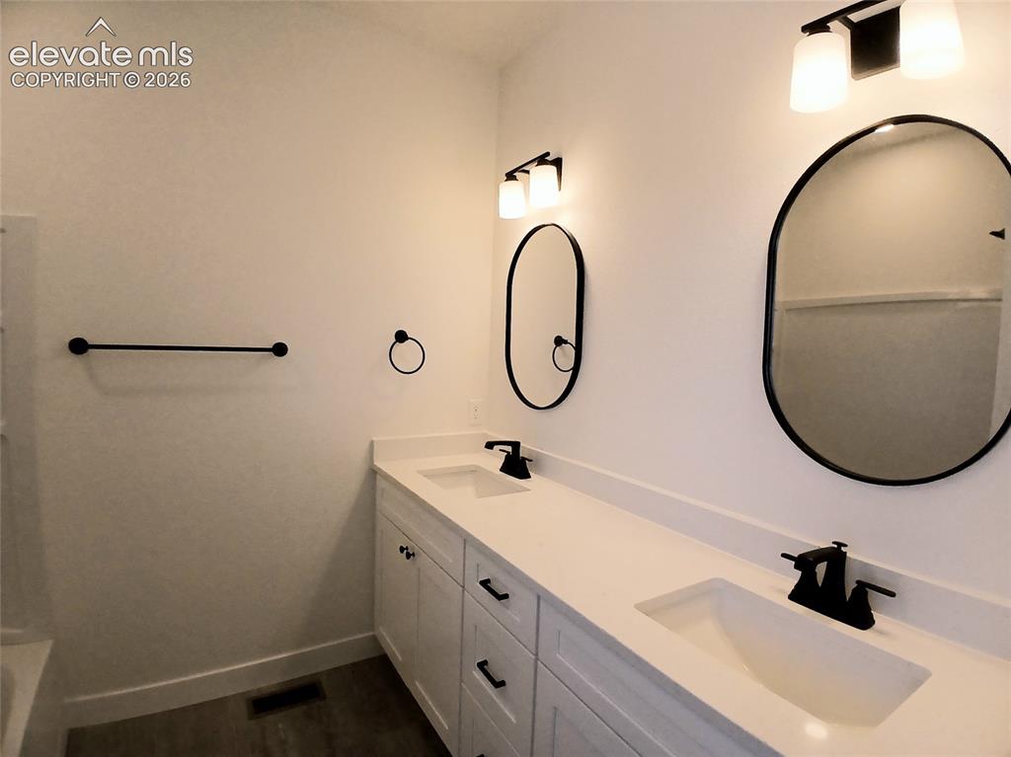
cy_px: 378
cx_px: 506
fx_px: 496
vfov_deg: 74.7
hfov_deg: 91.1
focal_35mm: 17
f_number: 2.2
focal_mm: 1.4
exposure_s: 1/120
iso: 80
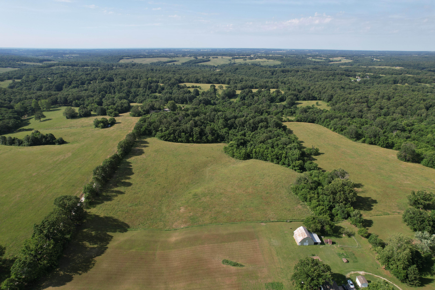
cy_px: 145
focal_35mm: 22
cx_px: 218
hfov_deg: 78.6
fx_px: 266
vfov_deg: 57.2
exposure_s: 1/1600
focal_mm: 8.38
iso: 110
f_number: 2.8
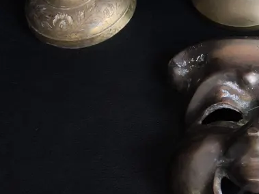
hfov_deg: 23.3
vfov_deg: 20.1
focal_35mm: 73
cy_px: 124
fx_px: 546
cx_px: 348
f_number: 2
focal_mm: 2.87
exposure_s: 1/100
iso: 100
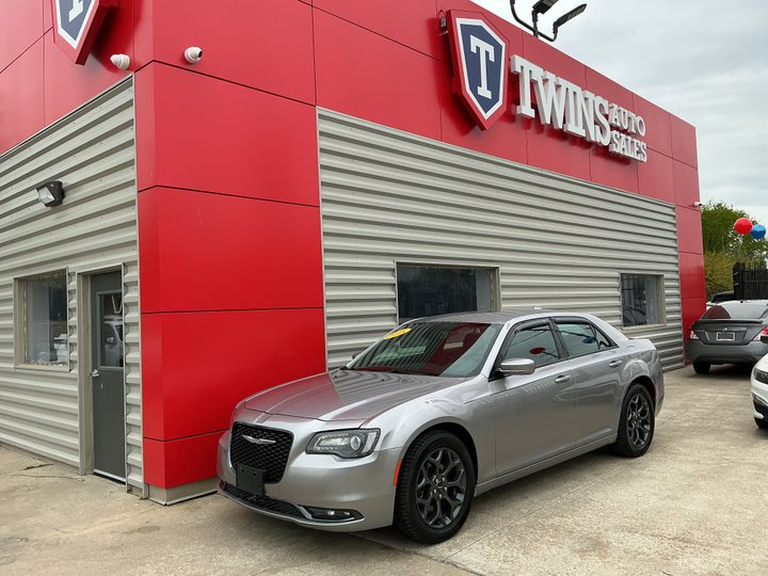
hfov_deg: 61.7
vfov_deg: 48.2
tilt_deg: +2.0
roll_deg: +1.9
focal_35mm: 29
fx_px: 643
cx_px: 384
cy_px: 288
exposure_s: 1/728
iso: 25
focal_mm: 3
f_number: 1.8
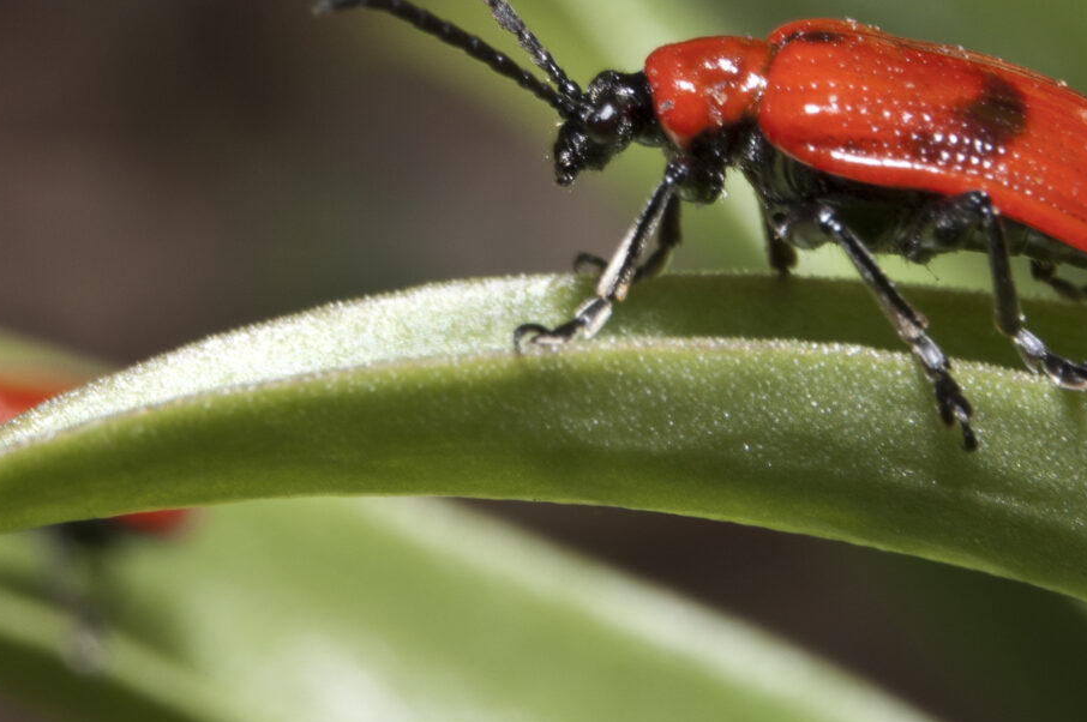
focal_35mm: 140
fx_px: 4218
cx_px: 656
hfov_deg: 14.7
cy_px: 151
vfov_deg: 9.8
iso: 200
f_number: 11
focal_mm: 55
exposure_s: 1/125
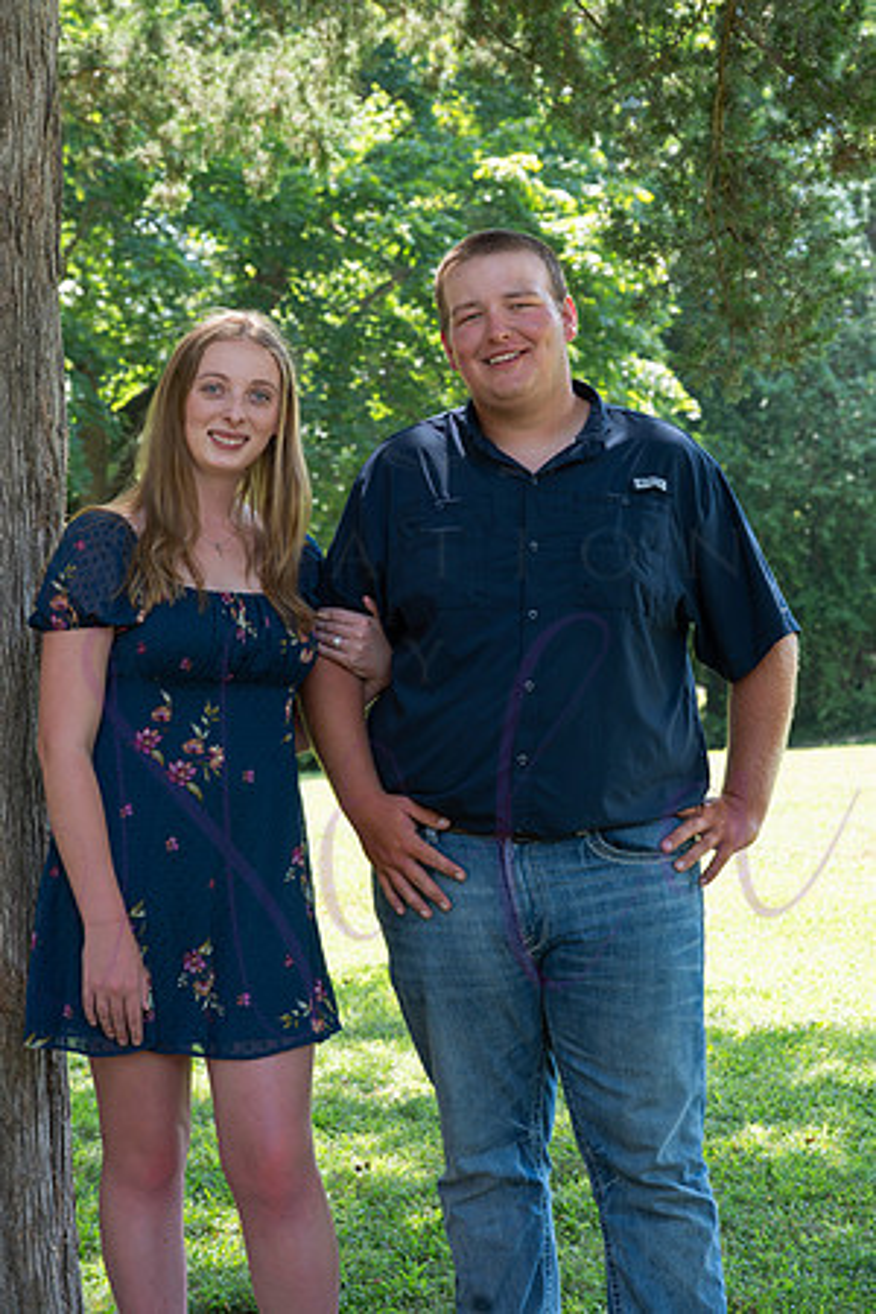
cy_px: 657
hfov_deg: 17.7
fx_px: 2810
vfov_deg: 26.3
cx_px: 438
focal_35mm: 77
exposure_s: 1/200
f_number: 8
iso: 800
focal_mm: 77
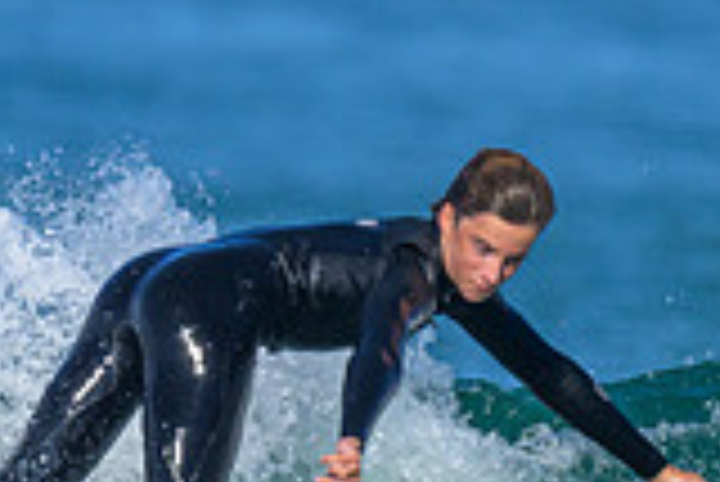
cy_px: 561
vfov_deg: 0.3
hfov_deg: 0.5
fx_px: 79770
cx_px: 278
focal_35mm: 3985
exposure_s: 1/2000
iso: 280
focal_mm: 800
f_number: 6.3
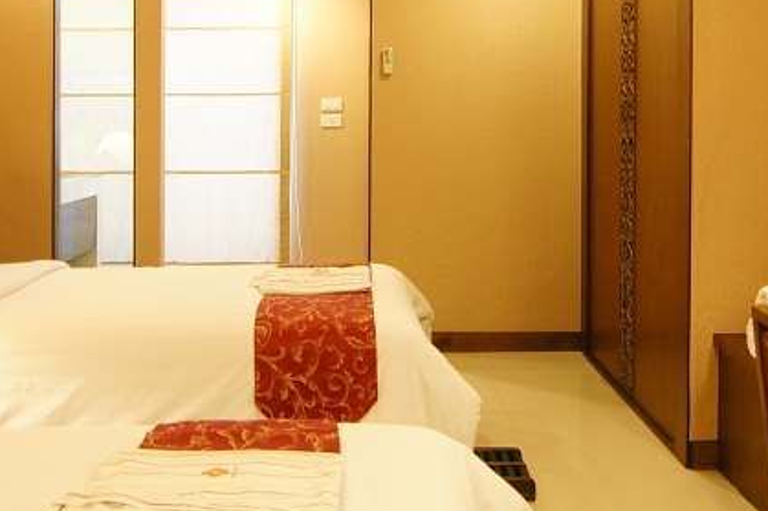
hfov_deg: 44.2
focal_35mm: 44
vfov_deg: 29.8
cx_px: 353
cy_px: 137
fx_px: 946
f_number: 5.6
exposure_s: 1/3
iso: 250
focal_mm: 11
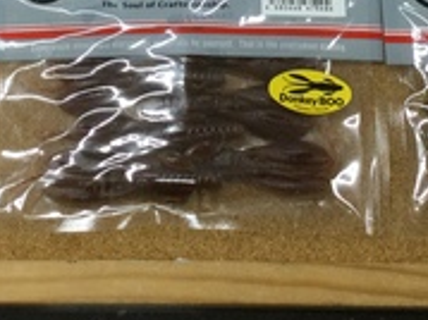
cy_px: -160
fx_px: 1285
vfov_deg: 13.4
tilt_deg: -66.7
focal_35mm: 104
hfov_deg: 18.9
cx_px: 194
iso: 32
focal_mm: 3.3
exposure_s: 1/40
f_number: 2.4
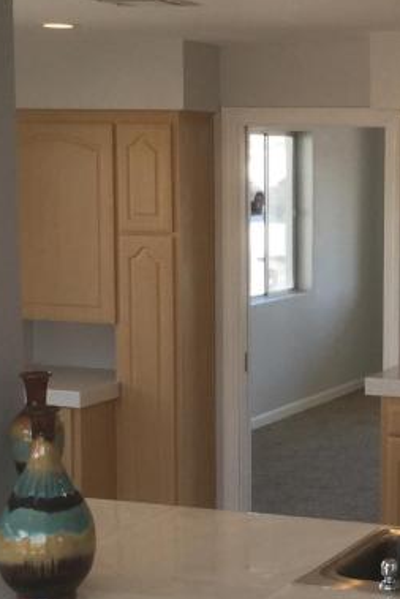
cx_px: 458
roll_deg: -1.6
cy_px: 308
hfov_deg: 15.3
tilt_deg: -6.3
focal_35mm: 87
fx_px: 1449
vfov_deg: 23.4
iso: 40
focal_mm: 3.3
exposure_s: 1/120
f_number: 2.4
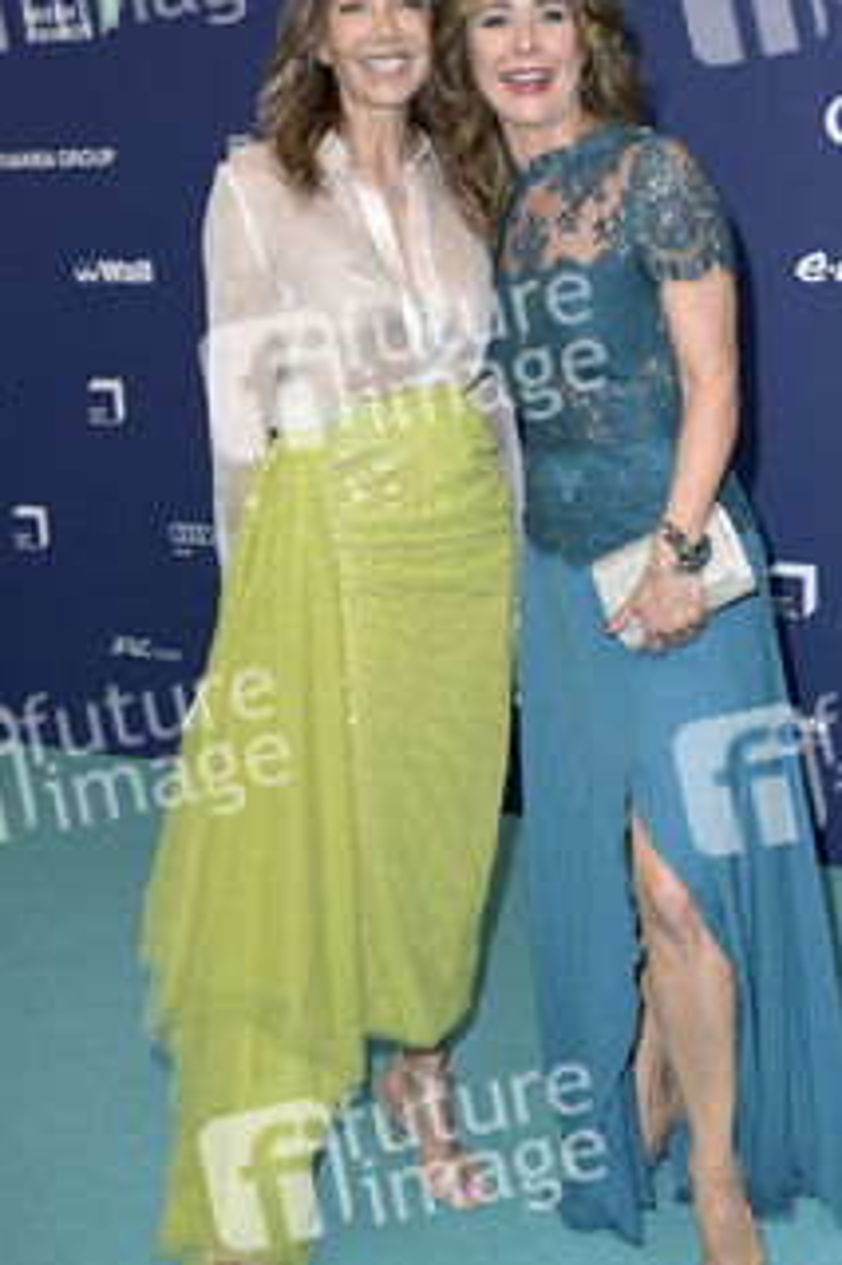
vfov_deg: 36.2
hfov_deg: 24.5
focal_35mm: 55
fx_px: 1932
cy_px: 565
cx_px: 518
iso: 800
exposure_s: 1/250
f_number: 6.3
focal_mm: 44
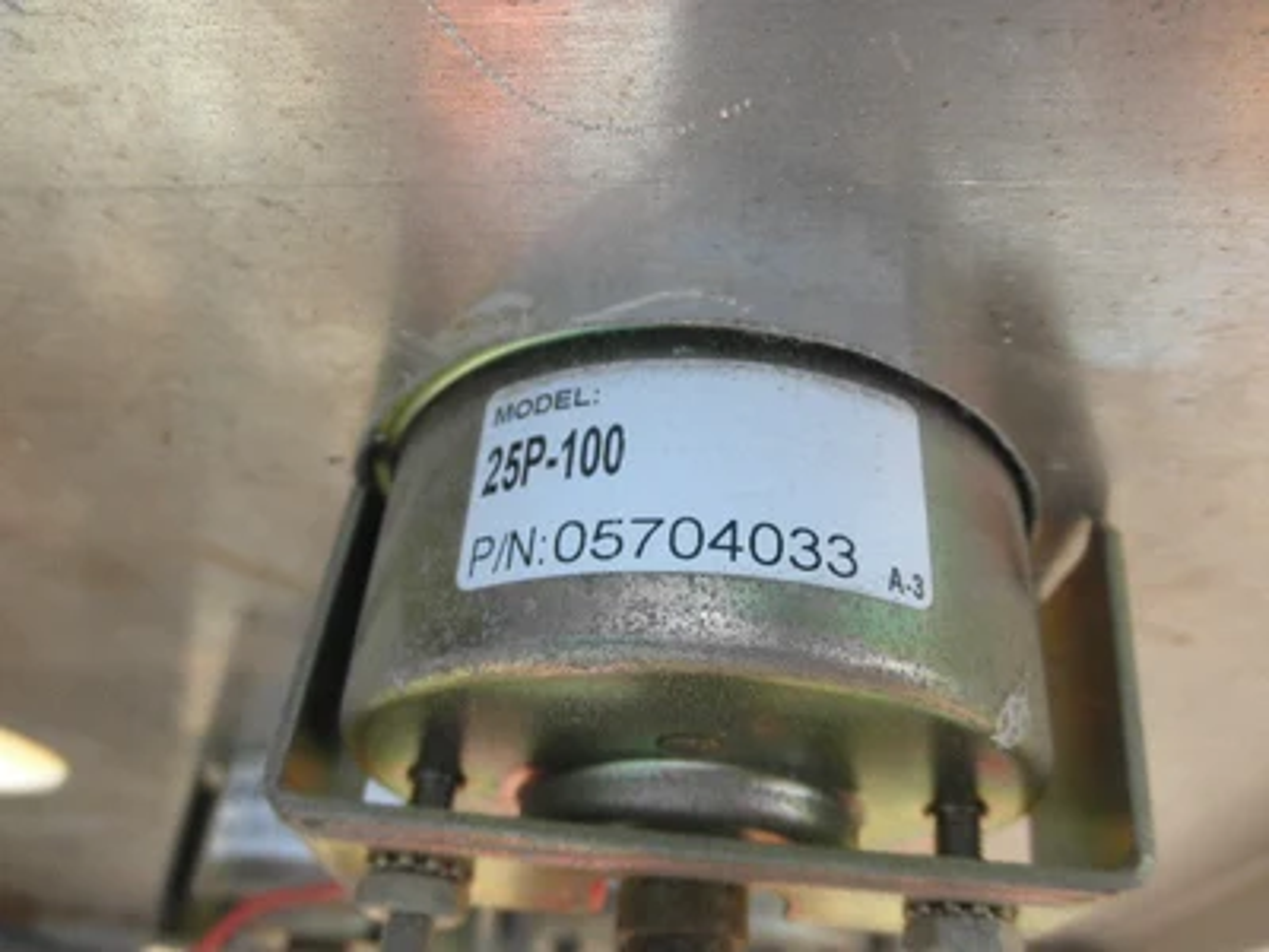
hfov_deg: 63.4
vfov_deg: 49.7
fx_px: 1026
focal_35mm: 28
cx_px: 634
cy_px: 476
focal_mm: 5
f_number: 3
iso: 64
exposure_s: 1/200
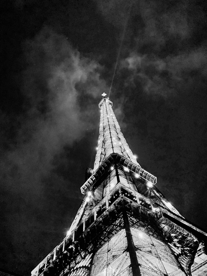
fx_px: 207
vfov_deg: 67.3
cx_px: 104
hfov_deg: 53.1
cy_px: 138
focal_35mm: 26
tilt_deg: +60.5
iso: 500
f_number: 1.8
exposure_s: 1/25
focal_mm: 4.25
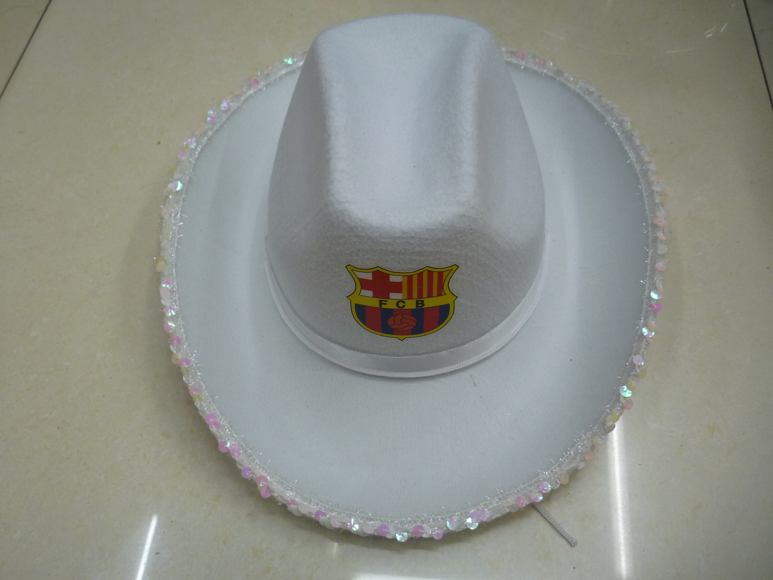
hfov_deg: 58.4
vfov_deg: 45.4
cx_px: 386
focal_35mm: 31
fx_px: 692
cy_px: 290
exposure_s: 1/30
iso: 160
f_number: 2.8
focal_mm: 5.5
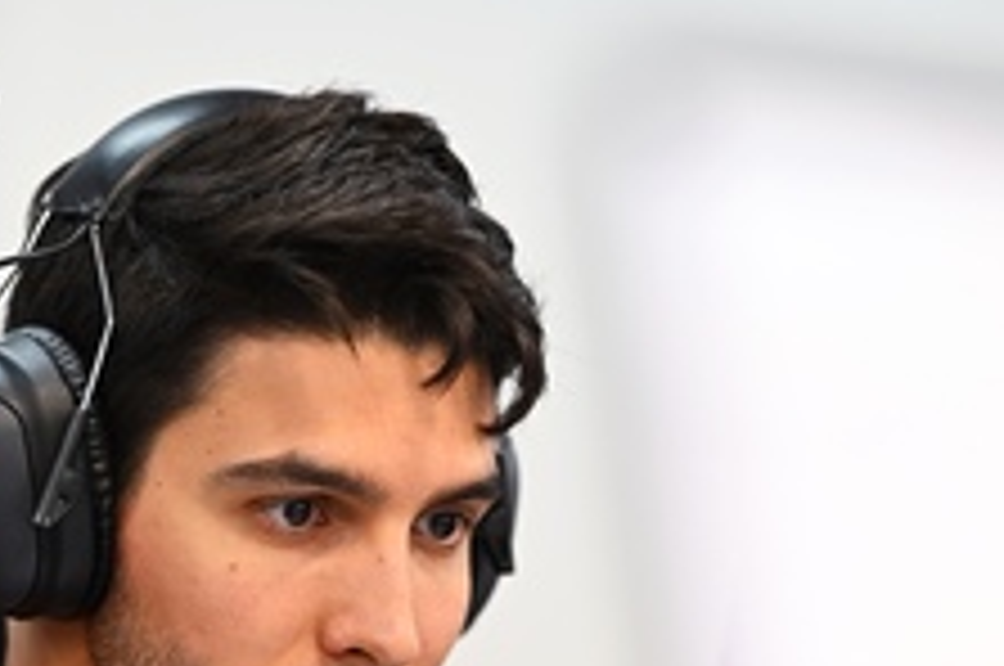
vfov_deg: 5.0
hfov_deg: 7.6
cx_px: 153
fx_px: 7575
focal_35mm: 272
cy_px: 578
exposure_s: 1/125
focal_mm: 135
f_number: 2
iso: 800
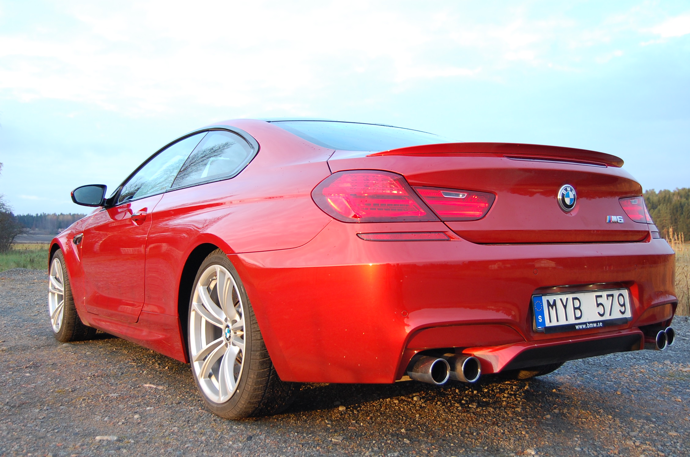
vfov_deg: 36.7
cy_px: 228
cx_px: 345
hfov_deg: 53.2
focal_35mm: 36
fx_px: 689
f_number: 4.5
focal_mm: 24
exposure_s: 1/80
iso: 400
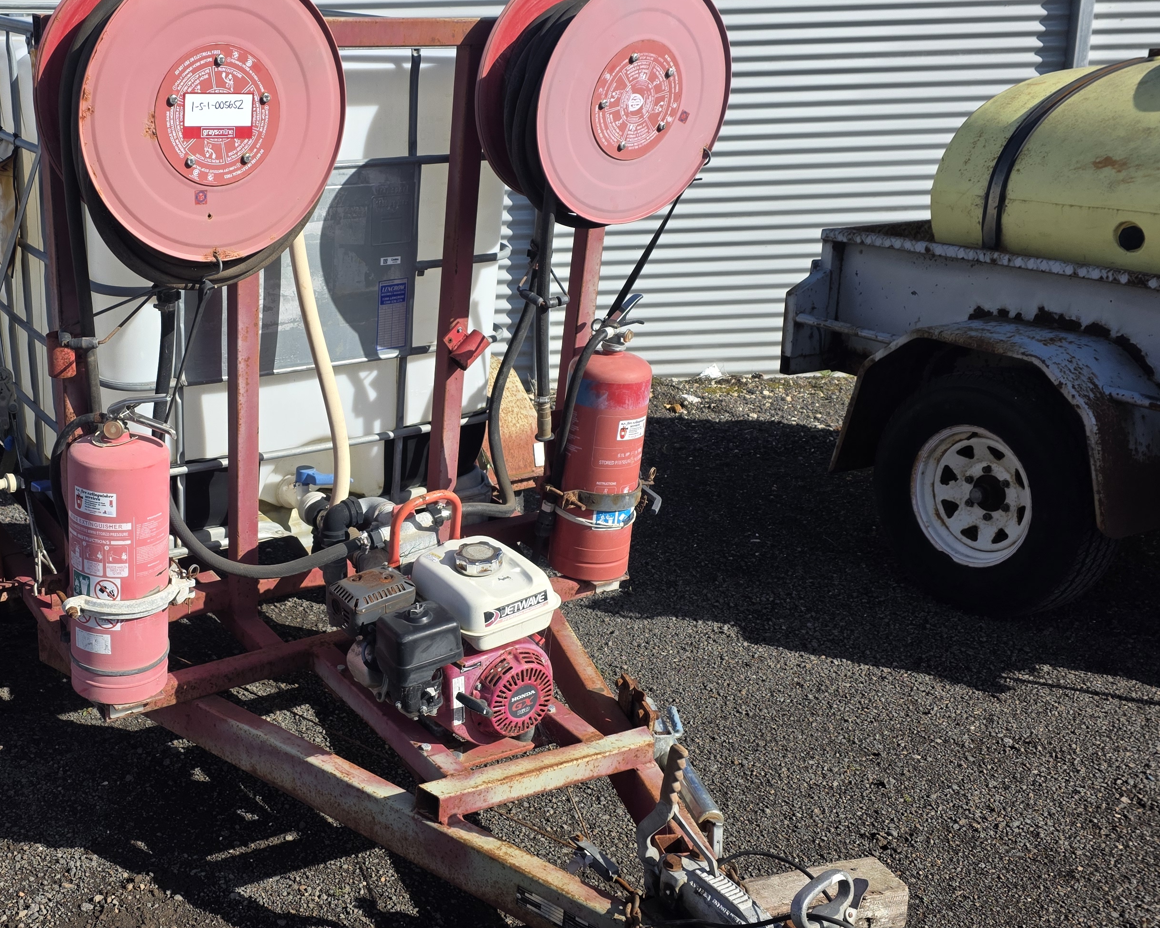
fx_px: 1270
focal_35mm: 37
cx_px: 351
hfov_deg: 47.9
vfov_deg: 40.1
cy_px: 474
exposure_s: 1/5017
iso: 80
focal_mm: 6.3
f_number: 1.7
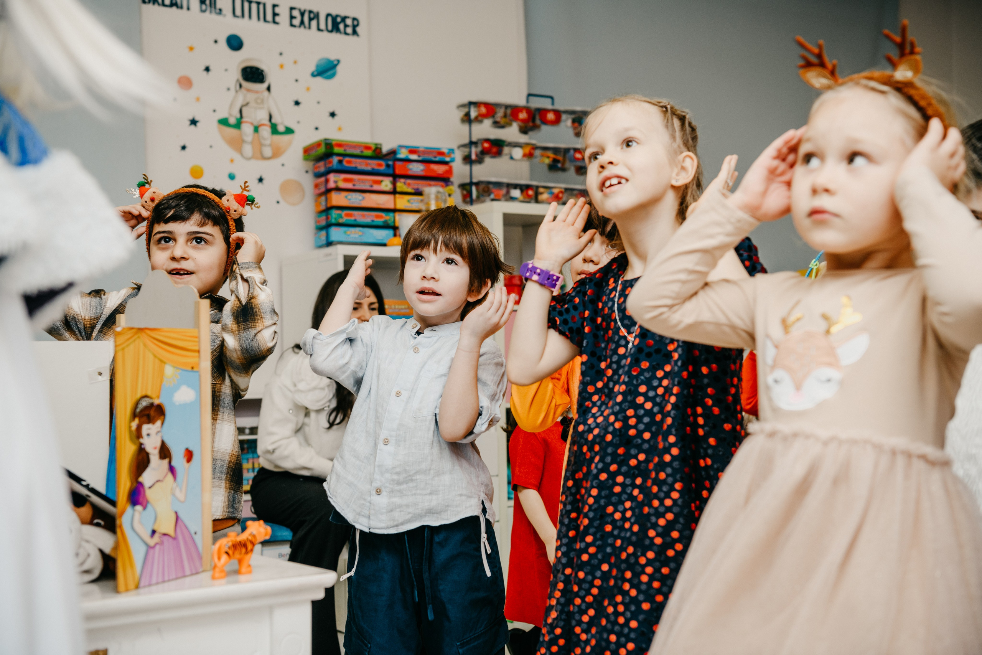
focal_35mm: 48
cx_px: 491
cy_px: 328
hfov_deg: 41.1
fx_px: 1309
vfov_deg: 28.1
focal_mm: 48
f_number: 4
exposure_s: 1/160
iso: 250
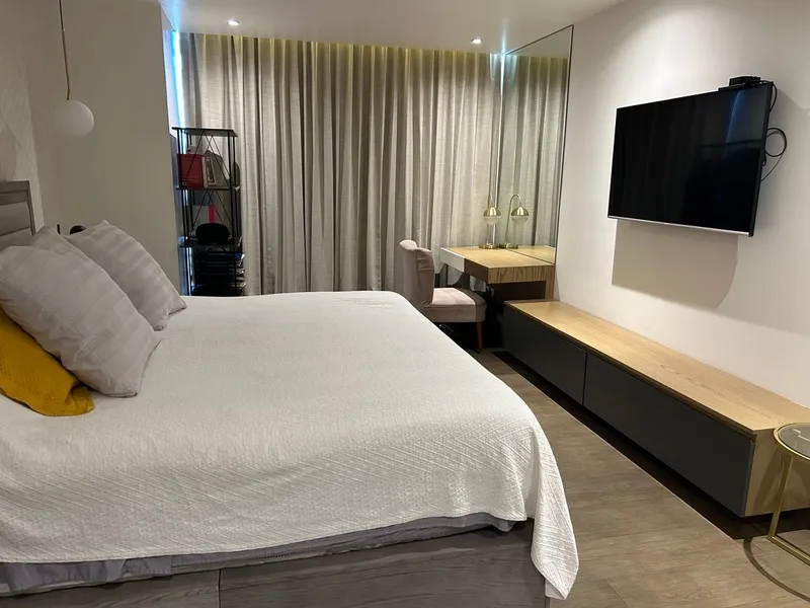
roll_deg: -0.6
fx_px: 608
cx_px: 405
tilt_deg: -13.5
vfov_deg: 53.1
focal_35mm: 26
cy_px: 304
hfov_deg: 67.3
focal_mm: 5.7
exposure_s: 1/60
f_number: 1.5
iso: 200
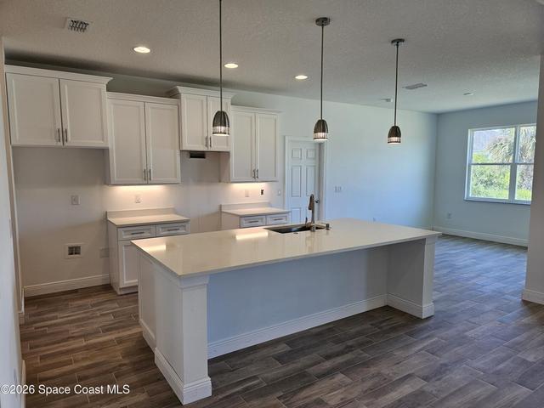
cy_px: 204
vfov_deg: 58.9
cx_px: 272
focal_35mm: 23
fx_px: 361
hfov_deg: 73.9
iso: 64
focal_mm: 6.3
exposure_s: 1/120
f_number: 1.7
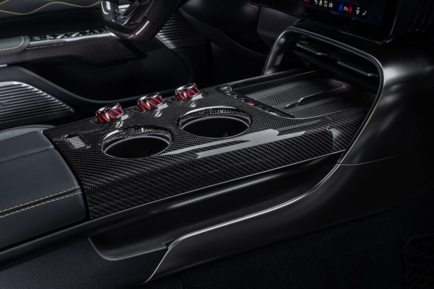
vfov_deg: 37.8
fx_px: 422
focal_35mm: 35
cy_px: 144
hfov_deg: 54.5
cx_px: 217
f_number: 11
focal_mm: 35
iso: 125
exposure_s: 1/1.25
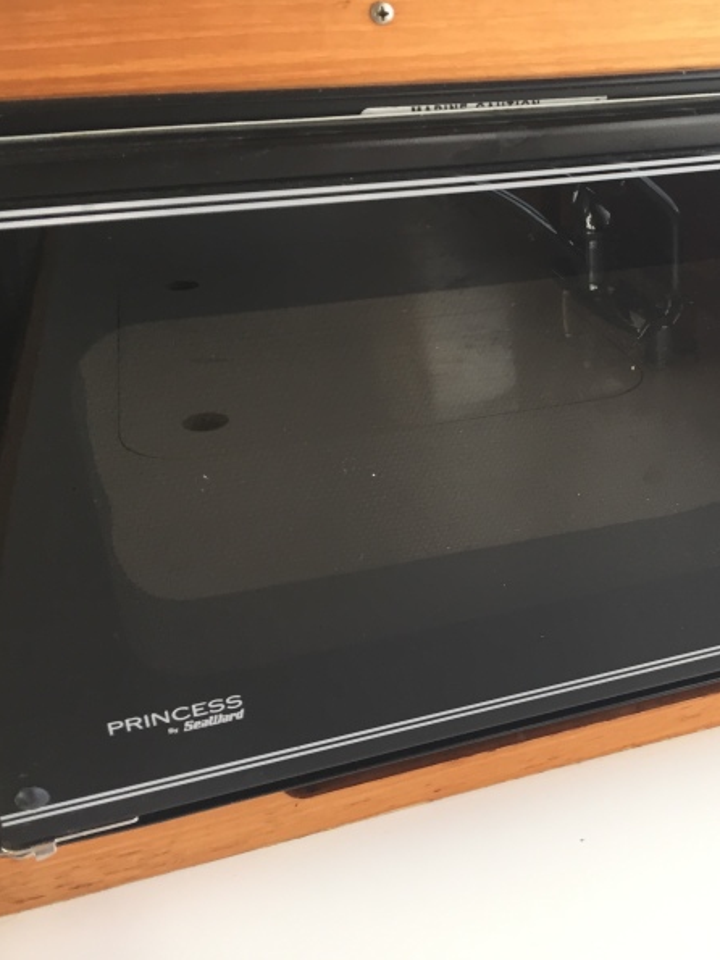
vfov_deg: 47.9
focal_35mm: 39
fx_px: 1082
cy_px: 481
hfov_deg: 35.6
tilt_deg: -28.1
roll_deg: +0.4
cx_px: 578
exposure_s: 1/30
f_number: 2.2
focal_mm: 4.15
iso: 32
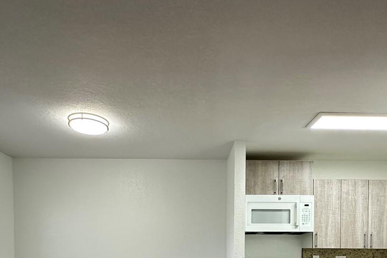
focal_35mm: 29
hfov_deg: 63.6
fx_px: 312
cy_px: 254
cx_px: 196
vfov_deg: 39.9
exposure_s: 1/120
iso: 250
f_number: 2.2
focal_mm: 2.22
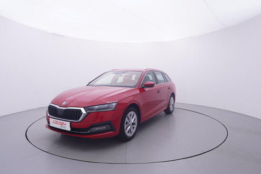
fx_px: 163
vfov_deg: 56.2
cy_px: 87
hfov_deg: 77.3
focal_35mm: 22
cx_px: 130
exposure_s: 1/80
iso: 200
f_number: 5
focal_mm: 15
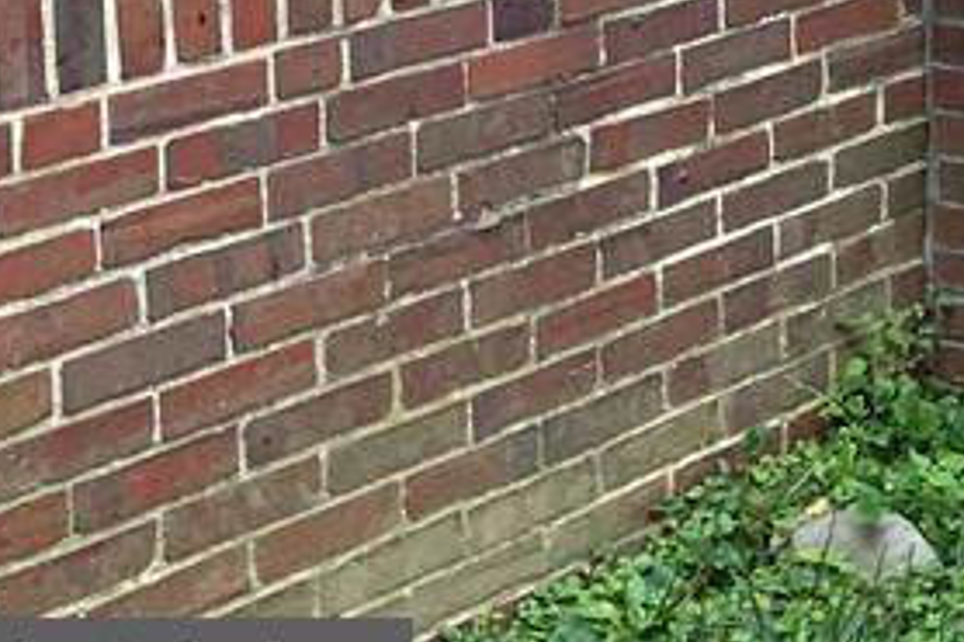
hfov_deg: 15.7
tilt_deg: +0.4
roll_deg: +1.0
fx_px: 2970
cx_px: 1755
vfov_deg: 11.3
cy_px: -573
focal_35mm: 111
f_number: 1.8
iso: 16
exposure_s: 1/129
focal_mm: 3
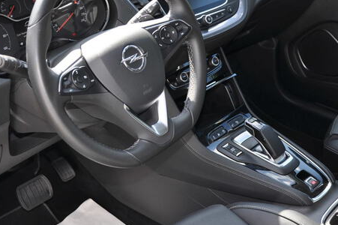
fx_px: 524
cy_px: 109
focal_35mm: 56
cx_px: 146
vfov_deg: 24.2
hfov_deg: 35.7
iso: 200
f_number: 3.8
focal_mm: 21
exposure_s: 1/200
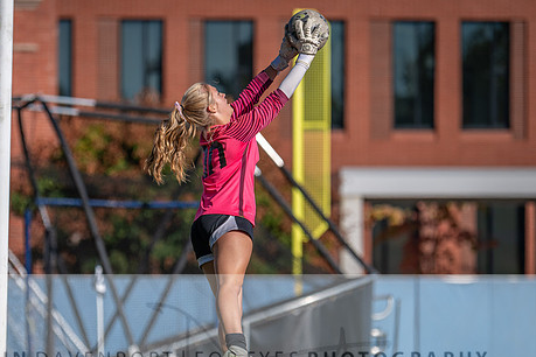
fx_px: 4556
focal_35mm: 306
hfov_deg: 6.7
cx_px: 230
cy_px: 249
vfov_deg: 4.5
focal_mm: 175
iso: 100
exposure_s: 1/2000
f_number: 2.8
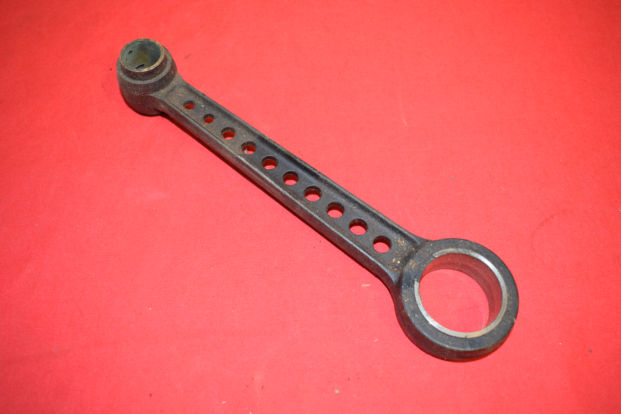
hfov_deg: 55.1
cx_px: 310
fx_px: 595
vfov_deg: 38.4
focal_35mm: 34
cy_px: 207
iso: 2000
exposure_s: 1/125
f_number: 5
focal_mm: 23
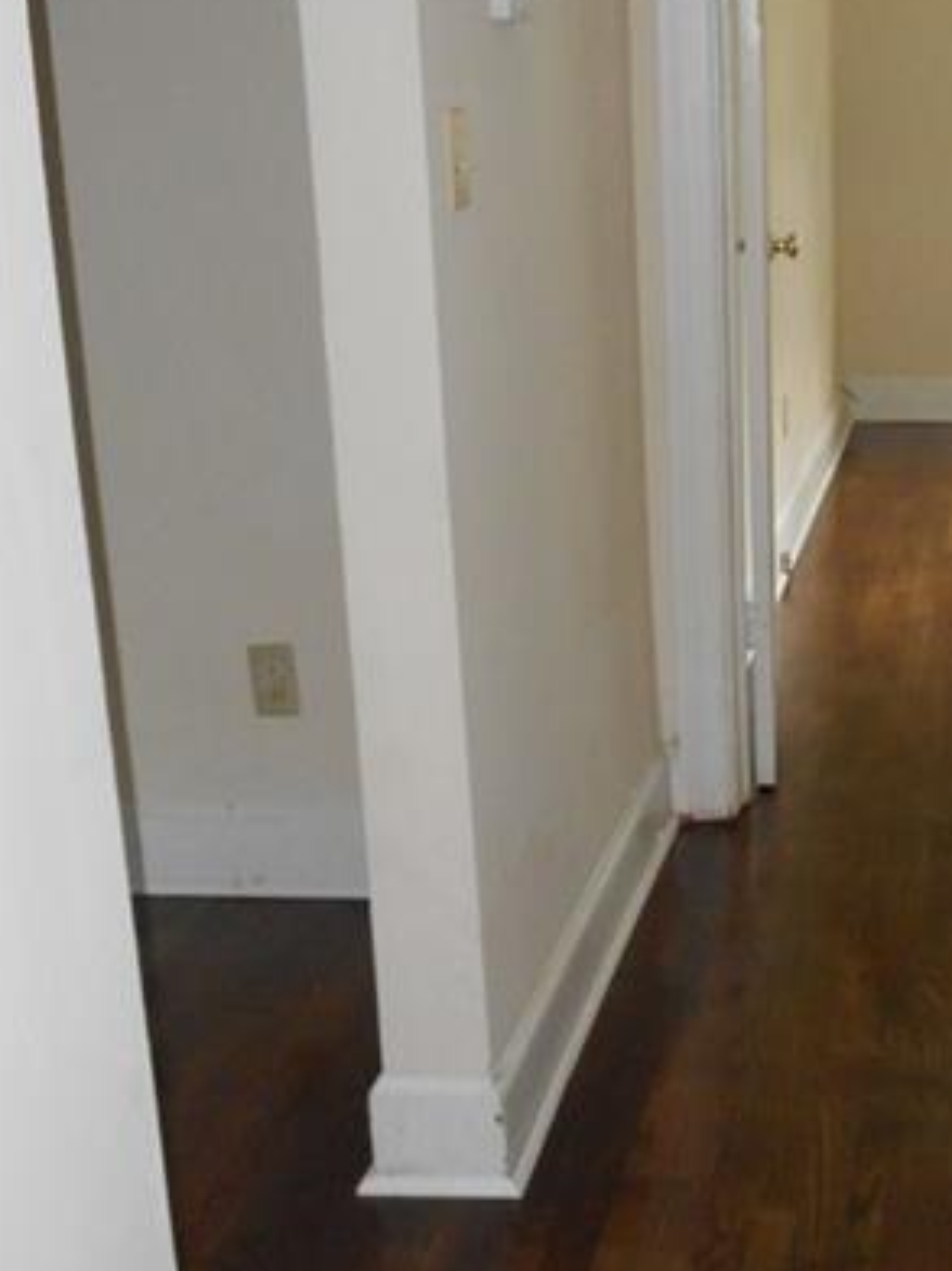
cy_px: 601
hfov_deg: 25.3
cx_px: 741
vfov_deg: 33.8
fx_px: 2091
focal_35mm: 57
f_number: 4
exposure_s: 1/25
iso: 400
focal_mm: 5.2
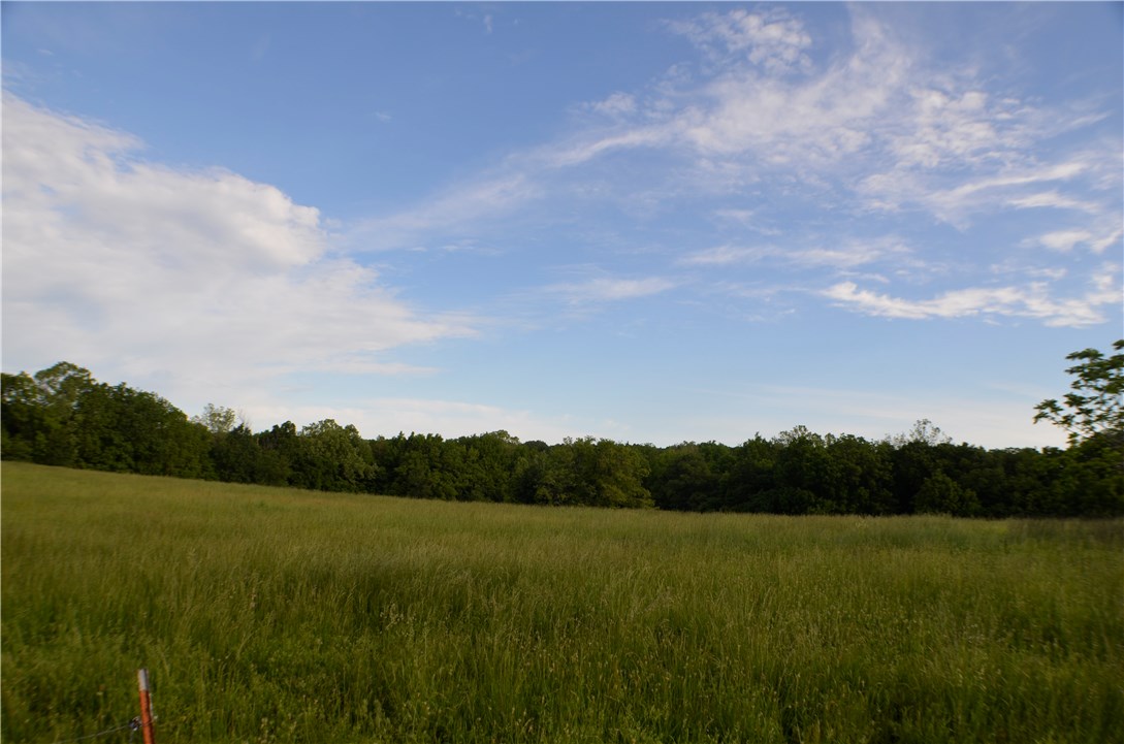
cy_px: 372
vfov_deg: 39.8
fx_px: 1028
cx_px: 562
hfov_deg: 57.3
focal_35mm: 33
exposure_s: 1/250
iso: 140
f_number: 8
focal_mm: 22
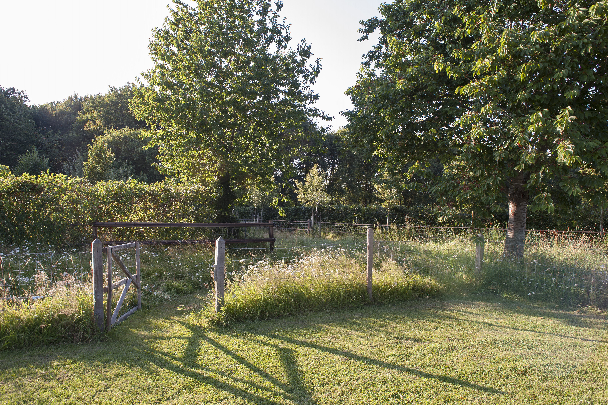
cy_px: 202
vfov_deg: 53.1
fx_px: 405
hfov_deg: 73.8
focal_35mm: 24
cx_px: 304
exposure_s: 1/40
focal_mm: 24
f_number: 9
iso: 100
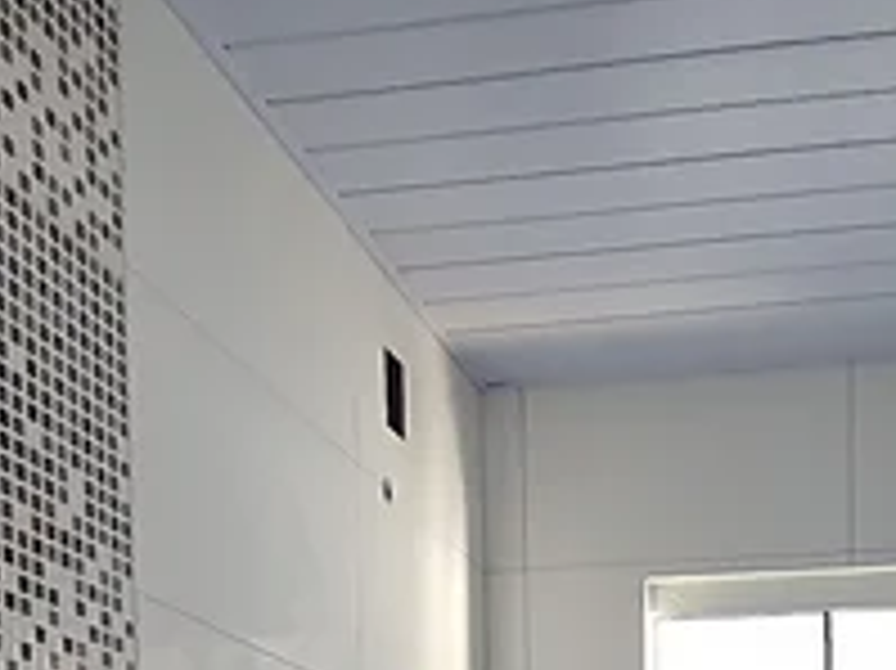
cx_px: 689
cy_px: 1140
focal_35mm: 54
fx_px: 1397
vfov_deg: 20.6
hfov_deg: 34.7
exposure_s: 1/60
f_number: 2.2
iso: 250
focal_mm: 1.74
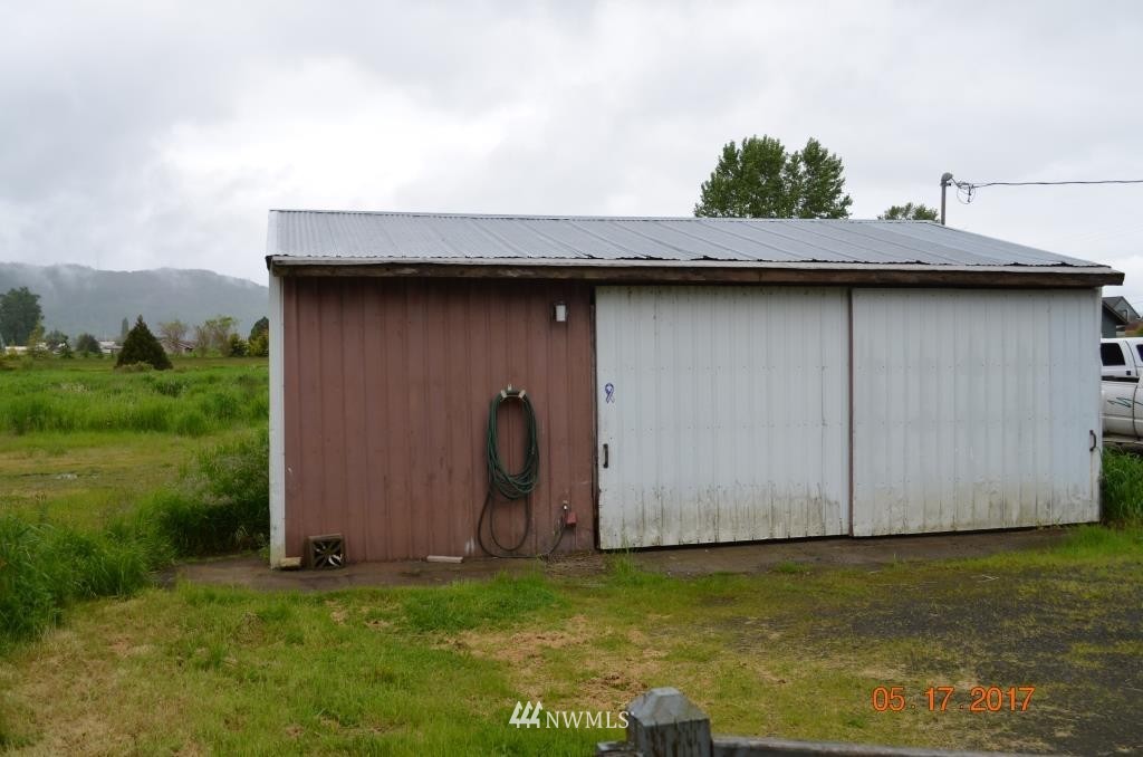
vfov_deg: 36.7
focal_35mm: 36
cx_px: 572
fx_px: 1141
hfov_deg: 53.2
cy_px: 378
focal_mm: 24
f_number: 6.3
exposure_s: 1/160
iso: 100
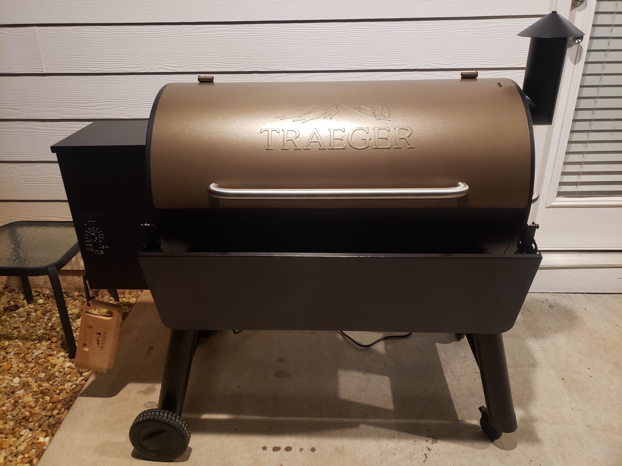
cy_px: 233
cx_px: 311
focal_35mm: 26
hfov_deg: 67.3
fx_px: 467
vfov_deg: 53.1
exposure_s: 1/17
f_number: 1.5
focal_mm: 4.3
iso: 250
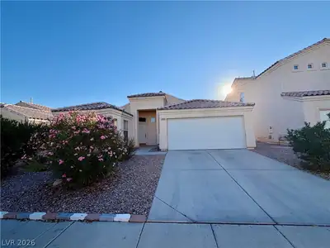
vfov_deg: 85.7
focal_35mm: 14
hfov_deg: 102.1
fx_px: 133
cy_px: 124
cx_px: 165
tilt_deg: +4.7
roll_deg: +2.0
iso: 32
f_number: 2.2
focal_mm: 2.22
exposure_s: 1/770
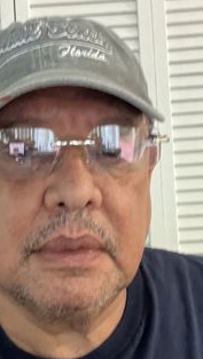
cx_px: 76
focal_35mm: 61
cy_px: 194
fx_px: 583
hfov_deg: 19.7
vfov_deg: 34.3
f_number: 2.2
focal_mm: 2.71
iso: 640
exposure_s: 1/15
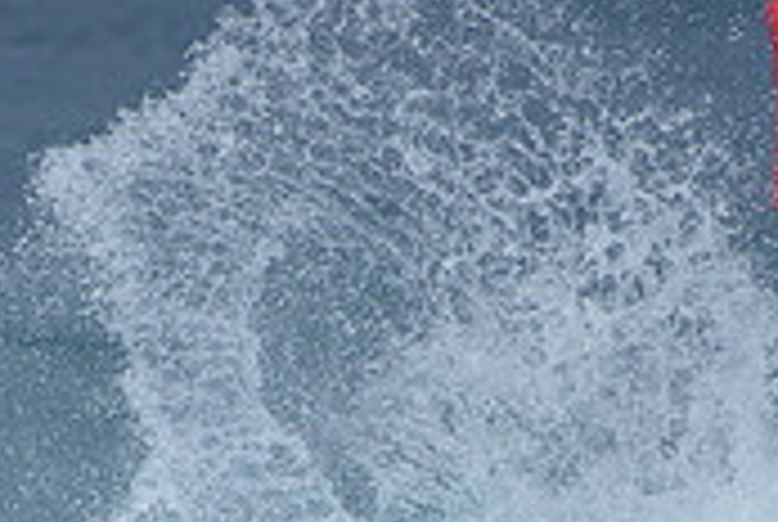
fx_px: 36239
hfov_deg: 1.2
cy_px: 727
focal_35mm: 1674
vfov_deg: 0.8
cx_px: 261
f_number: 5.6
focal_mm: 500
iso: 220
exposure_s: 1/2000
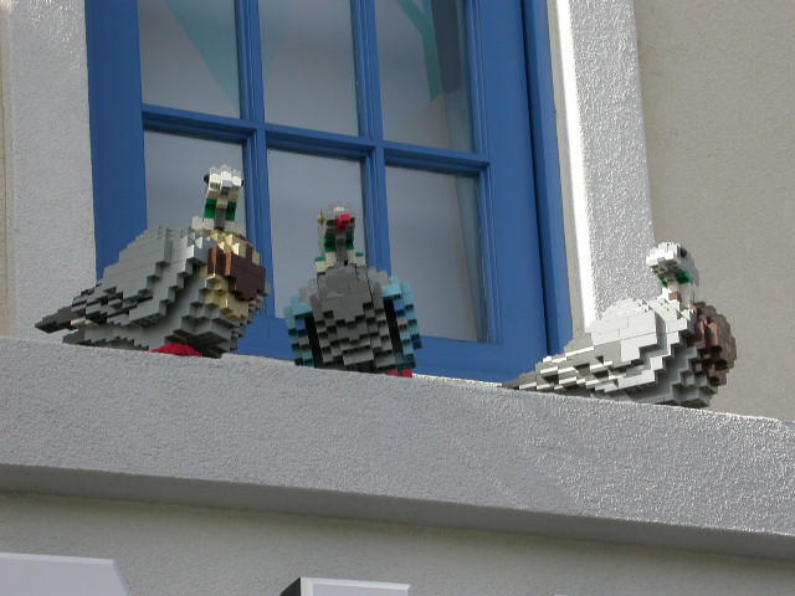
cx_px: 398
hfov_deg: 13.3
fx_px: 3399
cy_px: 298
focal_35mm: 148
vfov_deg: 10.0
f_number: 7.1
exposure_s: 1/301
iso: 100
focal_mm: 30.6
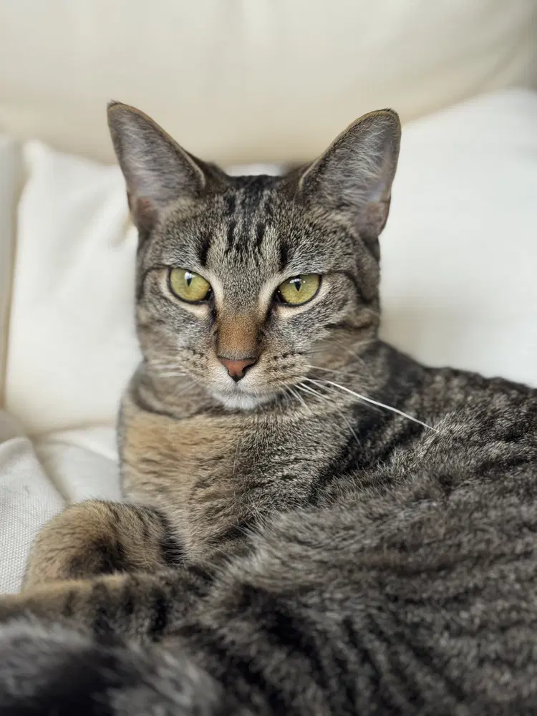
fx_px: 993
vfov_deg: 39.7
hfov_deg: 30.3
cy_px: 358
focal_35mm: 48
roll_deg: +2.0
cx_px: 268
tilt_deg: -11.3
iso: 125
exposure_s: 1/60
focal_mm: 6.76
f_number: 1.78
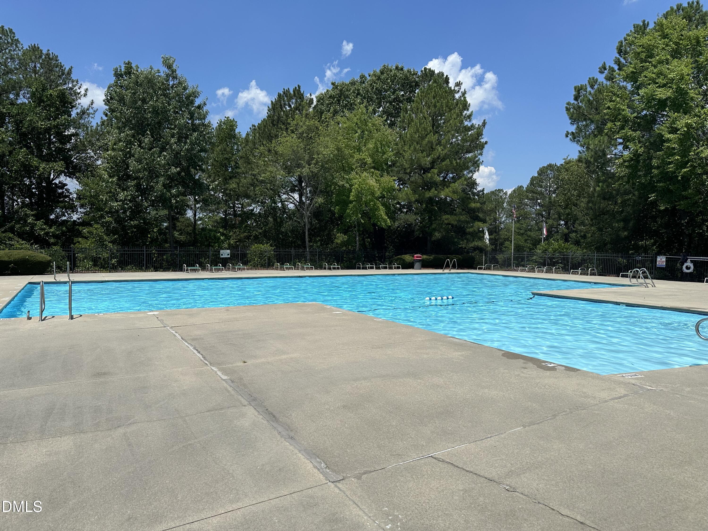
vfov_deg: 56.8
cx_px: 354
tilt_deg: -3.5
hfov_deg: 71.6
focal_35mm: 24
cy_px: 266
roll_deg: -0.3
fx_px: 491
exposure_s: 1/8929
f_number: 1.78
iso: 80
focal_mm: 6.86
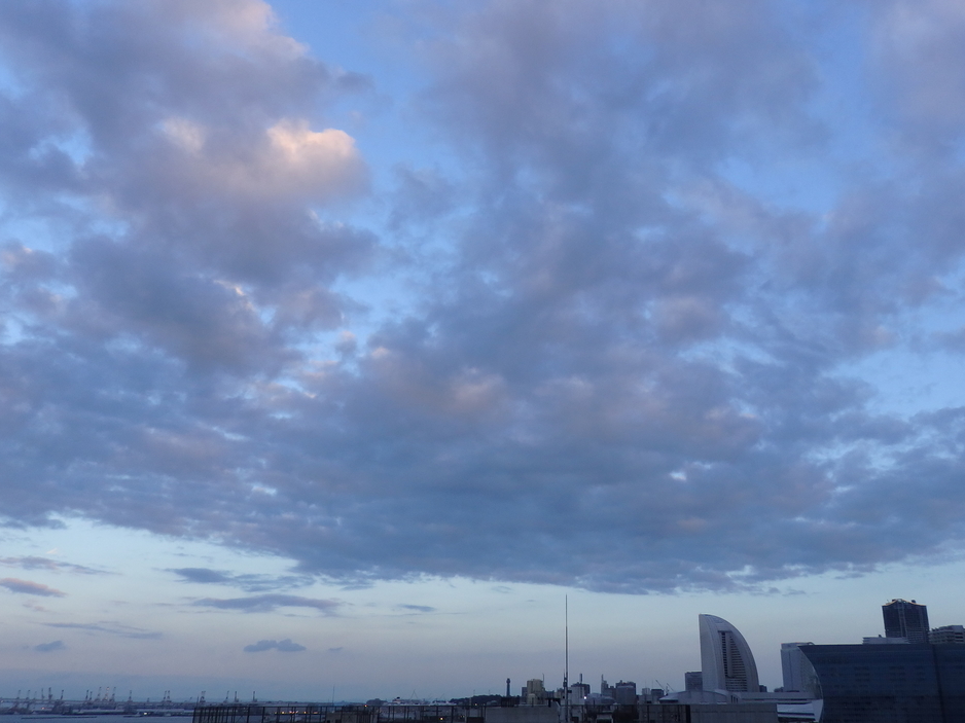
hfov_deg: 56.5
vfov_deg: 44.1
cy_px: 344
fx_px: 892
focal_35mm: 32
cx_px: 561
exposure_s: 1/200
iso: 125
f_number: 3
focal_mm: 4.5
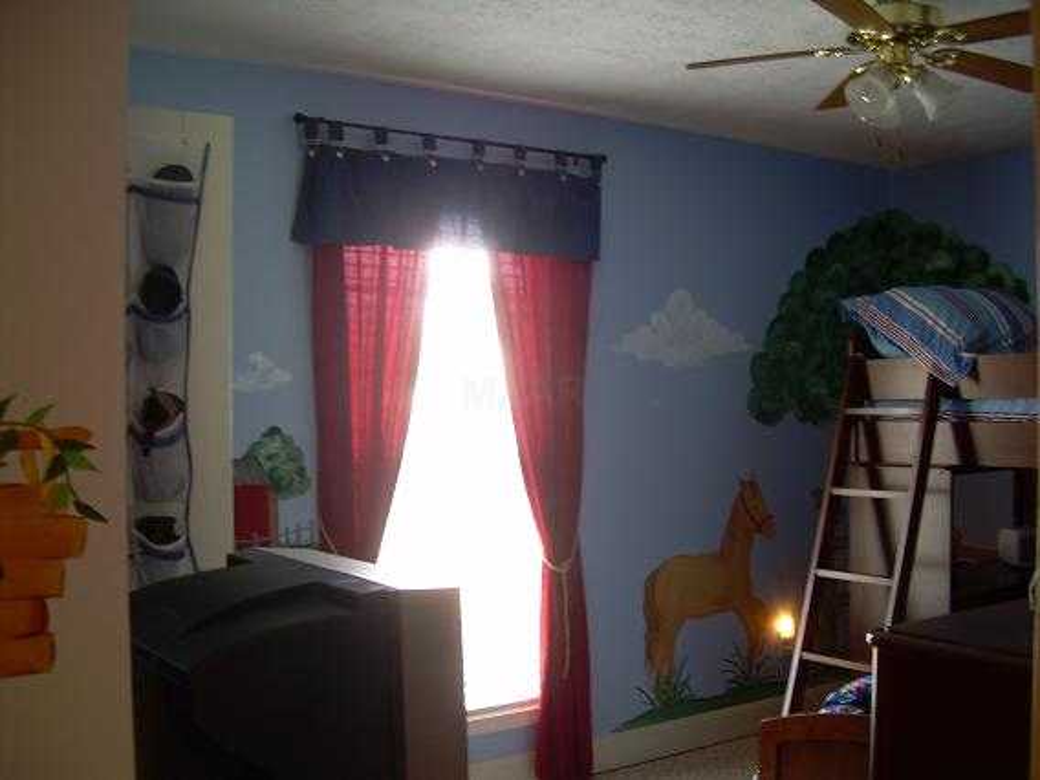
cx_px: 520
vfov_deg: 37.7
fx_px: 1142
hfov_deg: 49.0
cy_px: 390
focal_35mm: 38
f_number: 2.8
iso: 50
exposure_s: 1/5.2
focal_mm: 6.3
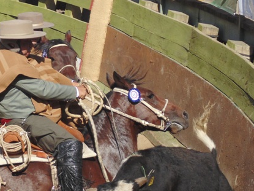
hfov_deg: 10.4
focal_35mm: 189
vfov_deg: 7.9
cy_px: 125
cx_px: 34
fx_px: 1386
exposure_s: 1/800
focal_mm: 17.5
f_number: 4.6
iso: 80
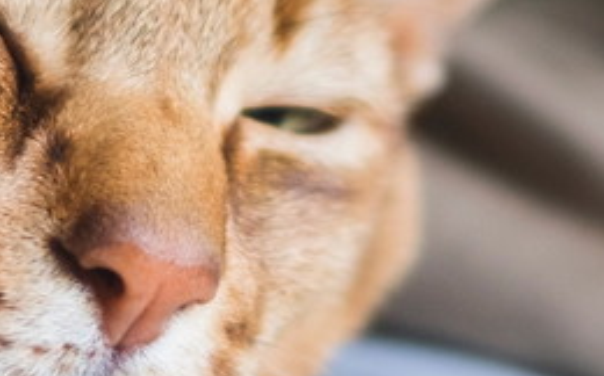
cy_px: 5
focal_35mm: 312
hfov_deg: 6.7
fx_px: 5131
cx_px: 402
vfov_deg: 4.2
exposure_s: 1/200
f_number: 1.4
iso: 320
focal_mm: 35
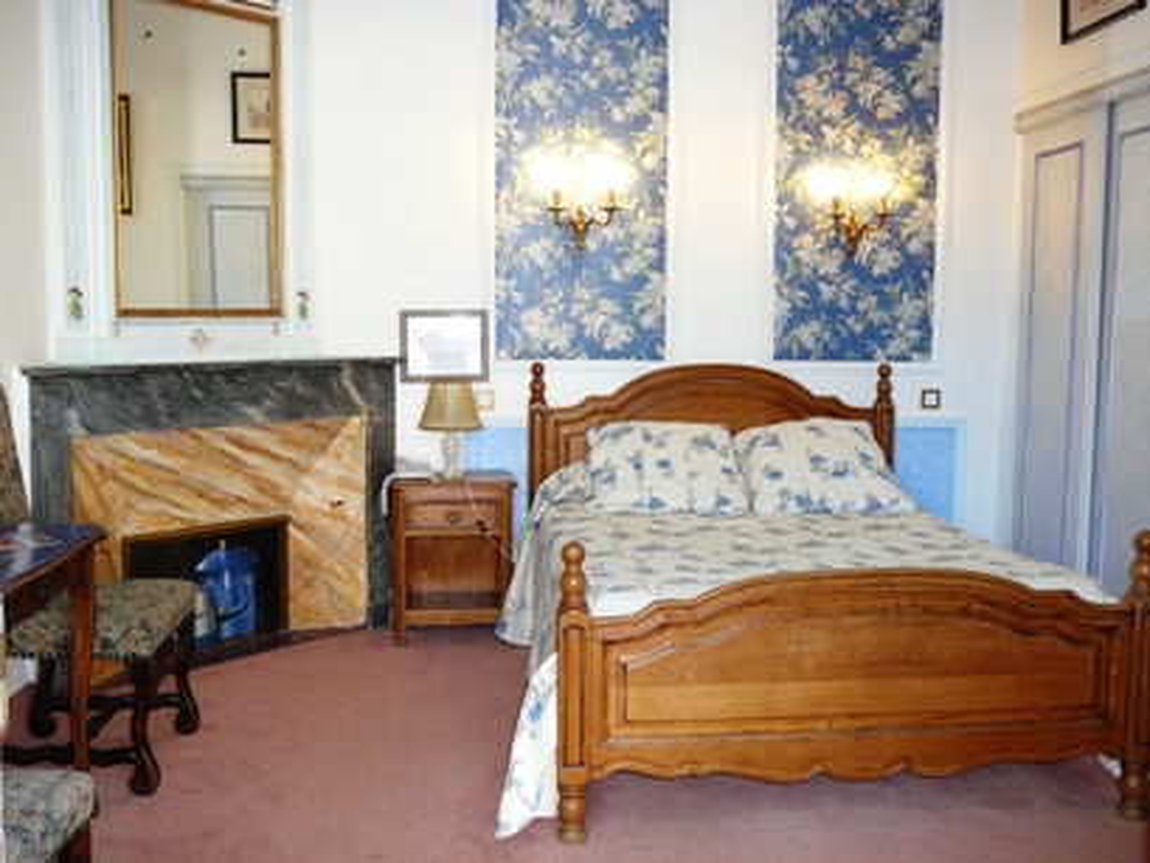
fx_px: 1163
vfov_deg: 40.7
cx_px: 575
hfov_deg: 52.6
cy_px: 432
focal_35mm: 35
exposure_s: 1/30
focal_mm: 5.2
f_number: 2.8
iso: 320
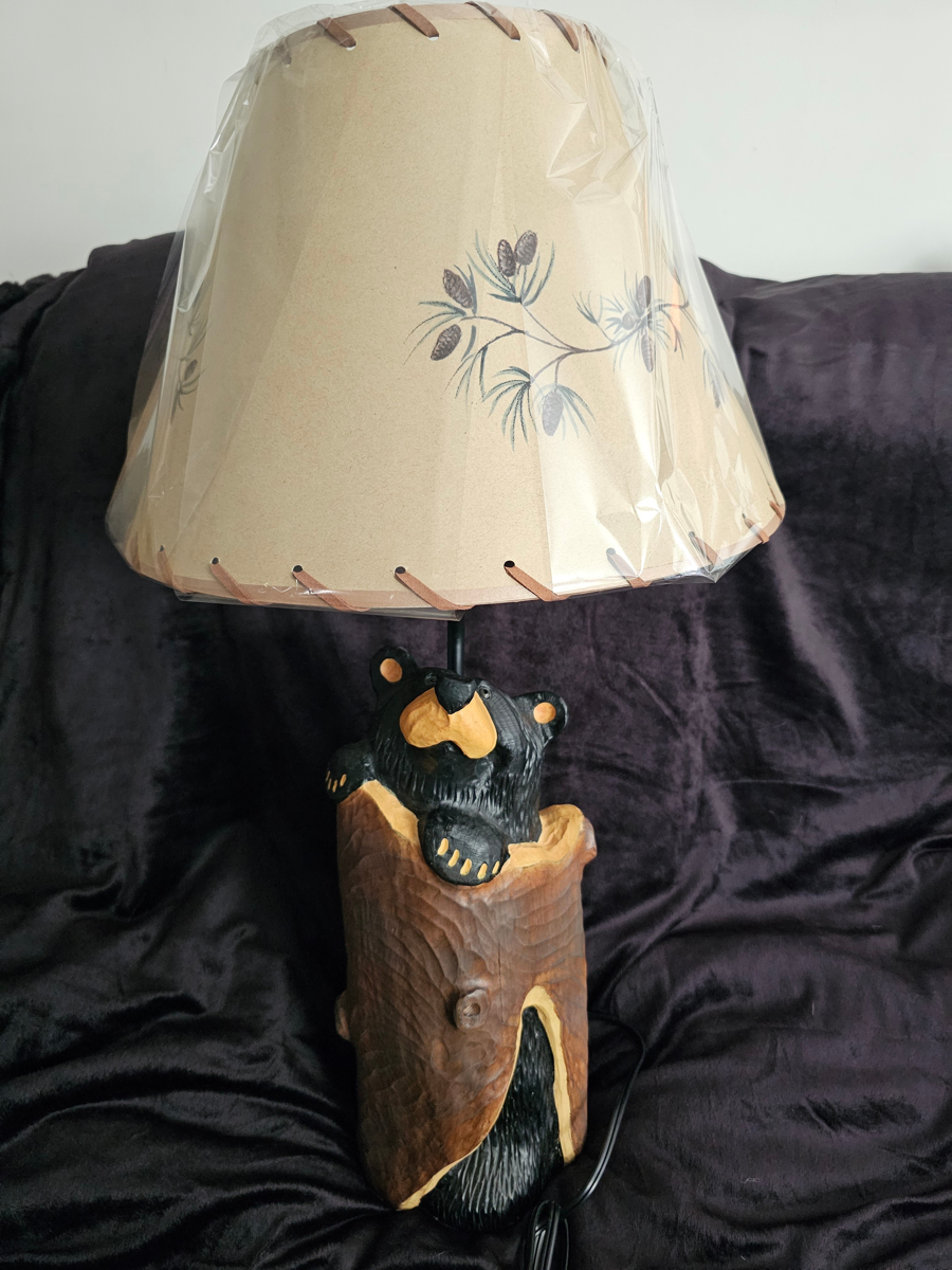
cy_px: 635
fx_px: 843
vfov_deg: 73.9
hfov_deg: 58.9
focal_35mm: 23
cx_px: 476
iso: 1000
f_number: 1.7
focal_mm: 6.3
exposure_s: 1/120
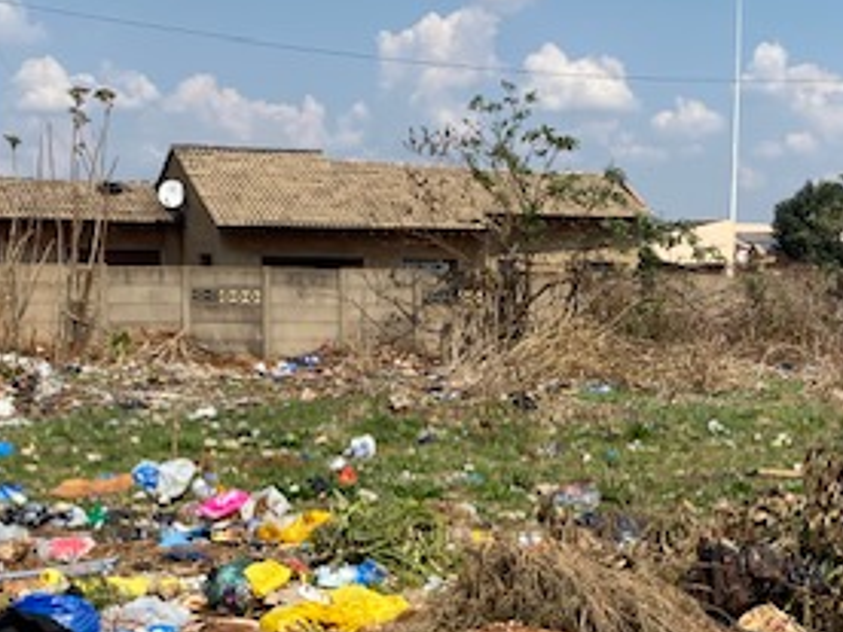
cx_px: 559
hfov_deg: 33.0
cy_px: 412
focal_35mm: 58
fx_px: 1412
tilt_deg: -9.4
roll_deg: -0.2
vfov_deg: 25.1
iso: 32
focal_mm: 4.25
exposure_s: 1/3497
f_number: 1.8
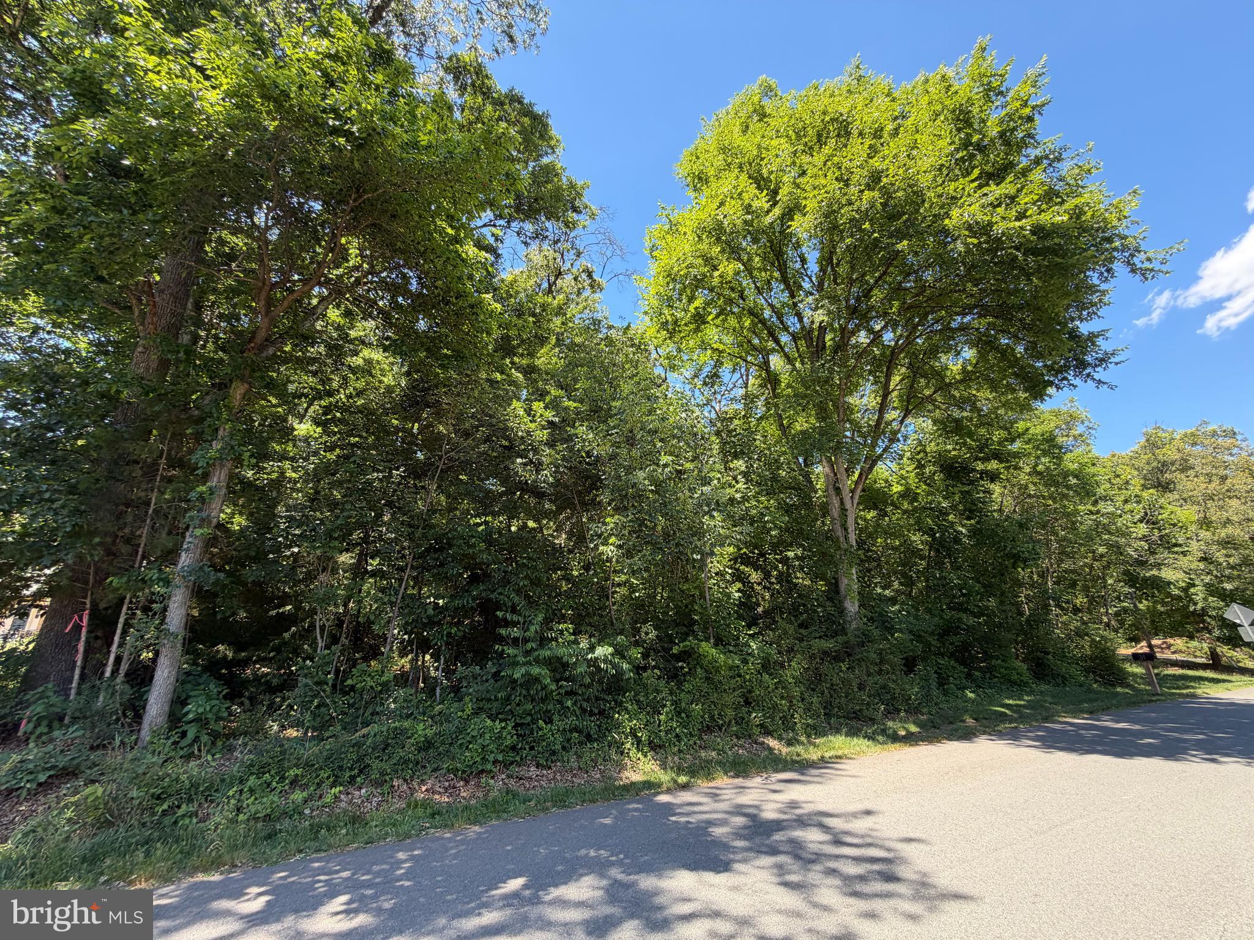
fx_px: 507
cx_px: 627
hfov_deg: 102.1
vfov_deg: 85.7
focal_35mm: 14
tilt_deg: +18.7
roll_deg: +1.4
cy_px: 470
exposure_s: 1/181
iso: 40
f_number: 2.2
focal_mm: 2.22
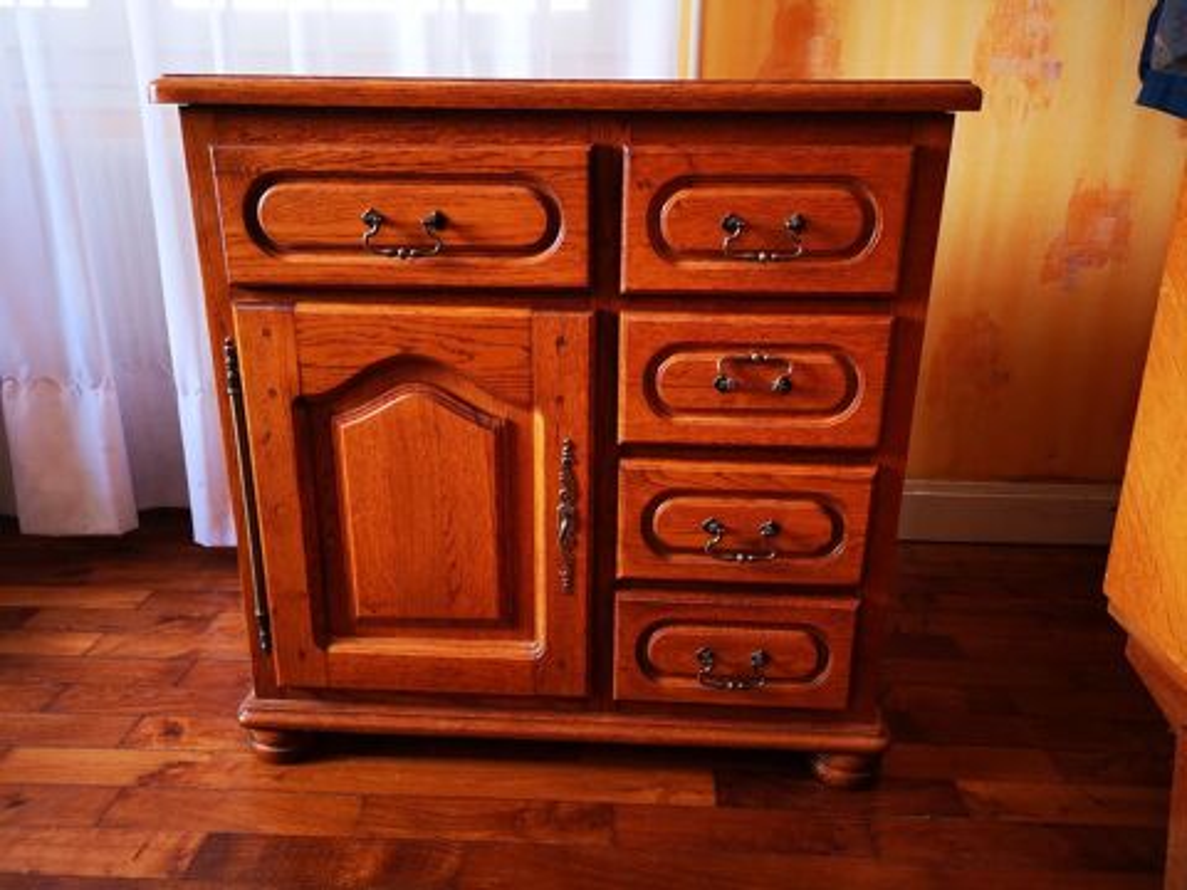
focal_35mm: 27
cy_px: 445
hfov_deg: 65.3
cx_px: 594
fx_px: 926
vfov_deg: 51.4
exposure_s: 1/33.3
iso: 200
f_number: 1.8
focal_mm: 3.95
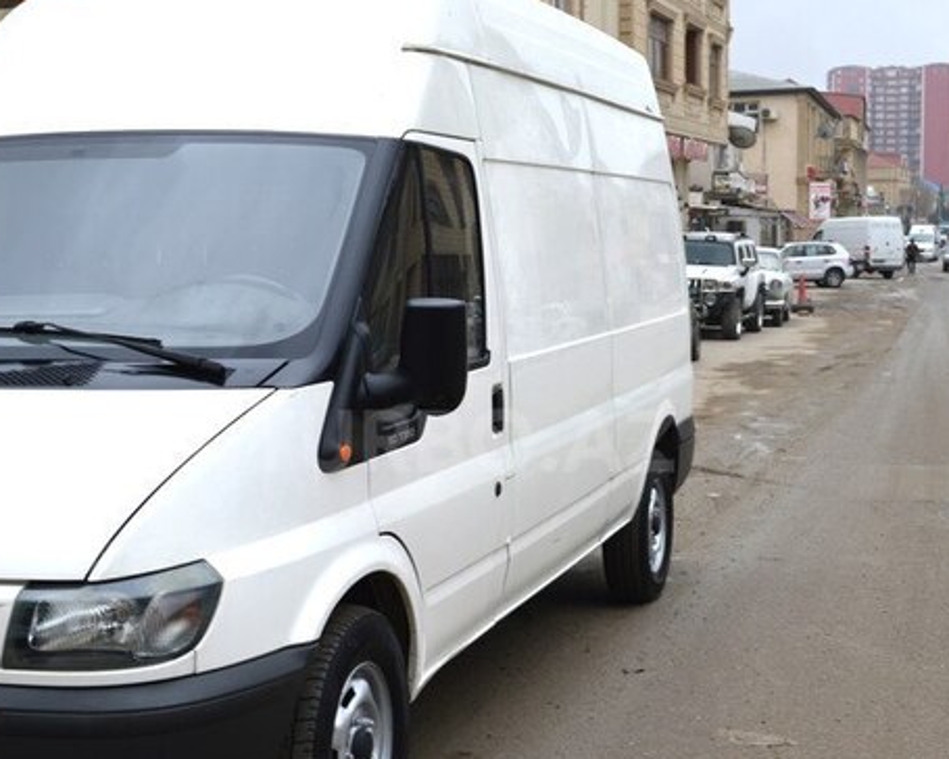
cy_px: 441
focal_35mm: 53
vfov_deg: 28.6
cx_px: 461
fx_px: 1489
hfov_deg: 35.4
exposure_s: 1/160
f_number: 6.3
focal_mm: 26
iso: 100
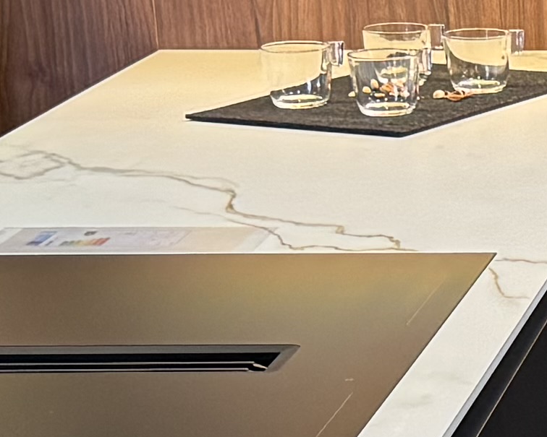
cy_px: 433
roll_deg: +0.4
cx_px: 1106
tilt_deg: -17.1
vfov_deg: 8.7
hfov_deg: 10.1
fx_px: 2866
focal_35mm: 177
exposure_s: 1/60
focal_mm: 6.76
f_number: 1.78
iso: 320
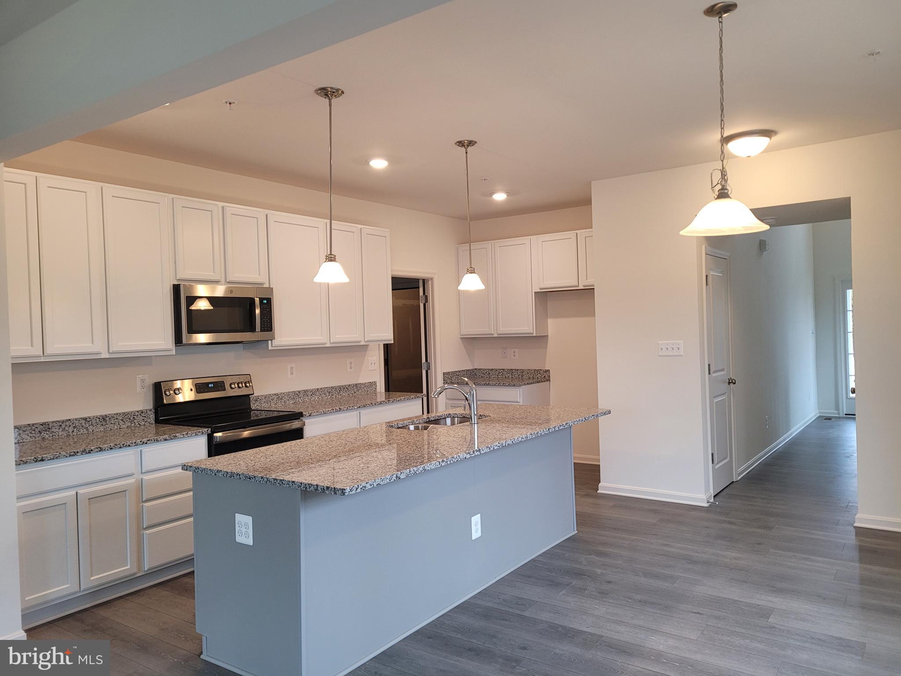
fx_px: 677
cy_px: 338
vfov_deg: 53.1
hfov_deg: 67.3
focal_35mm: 26
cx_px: 450
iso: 160
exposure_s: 1/120
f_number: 1.8
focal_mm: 5.4
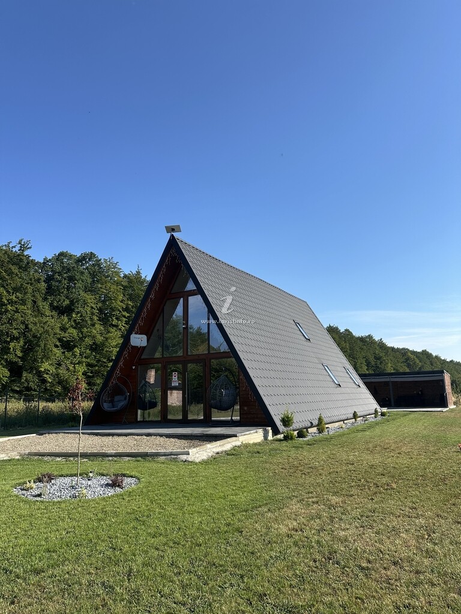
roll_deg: +0.7
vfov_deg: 71.6
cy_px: 307
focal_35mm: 24
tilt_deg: +12.6
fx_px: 426
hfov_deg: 56.8
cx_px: 230
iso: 80
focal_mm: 6.86
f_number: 1.78
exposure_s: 1/3356
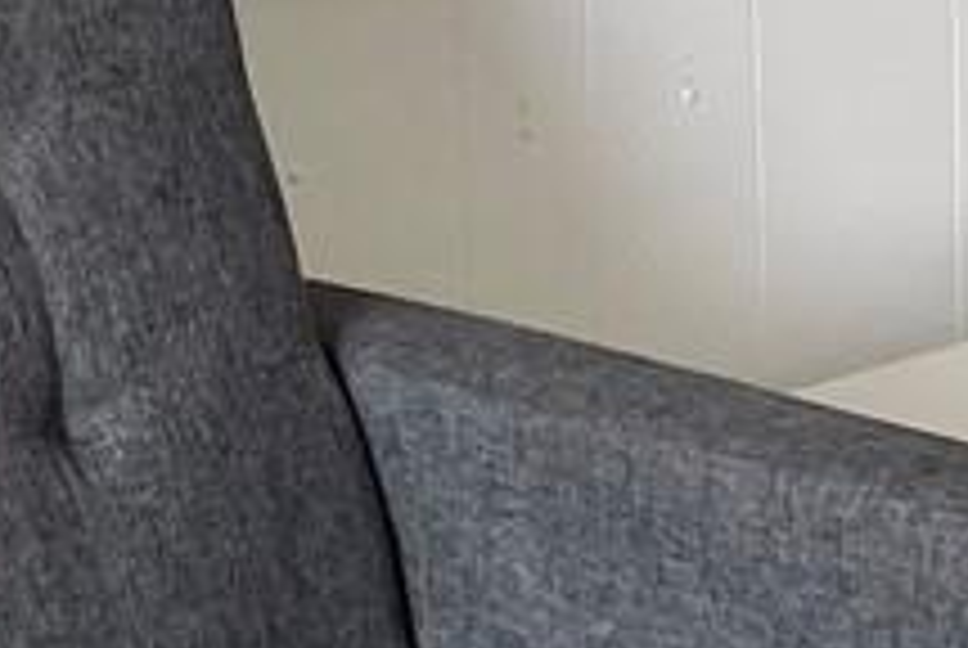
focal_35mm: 201
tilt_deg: -6.7
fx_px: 5412
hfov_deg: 10.1
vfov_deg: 6.7
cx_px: 1090
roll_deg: +0.6
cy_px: -414
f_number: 1.6
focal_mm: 4.2
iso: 125
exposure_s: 1/120
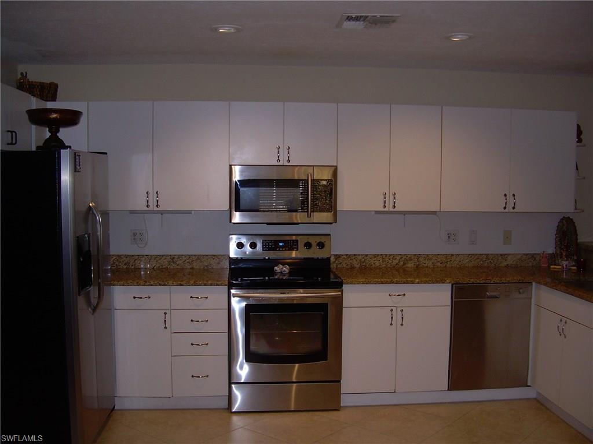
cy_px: 222
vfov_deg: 37.7
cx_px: 296
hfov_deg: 49.0
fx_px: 651
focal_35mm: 38
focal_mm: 6.3
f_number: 2.8
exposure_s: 1/60
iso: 50
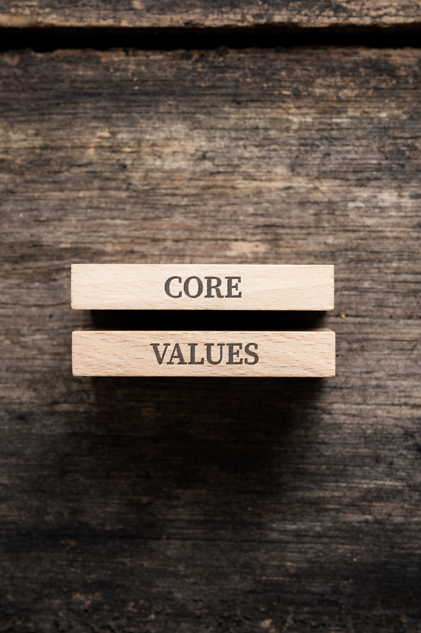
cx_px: 210
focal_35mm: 70
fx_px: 1229
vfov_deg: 28.9
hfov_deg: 19.4
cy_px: 316
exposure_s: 1/160
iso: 100
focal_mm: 70
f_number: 8
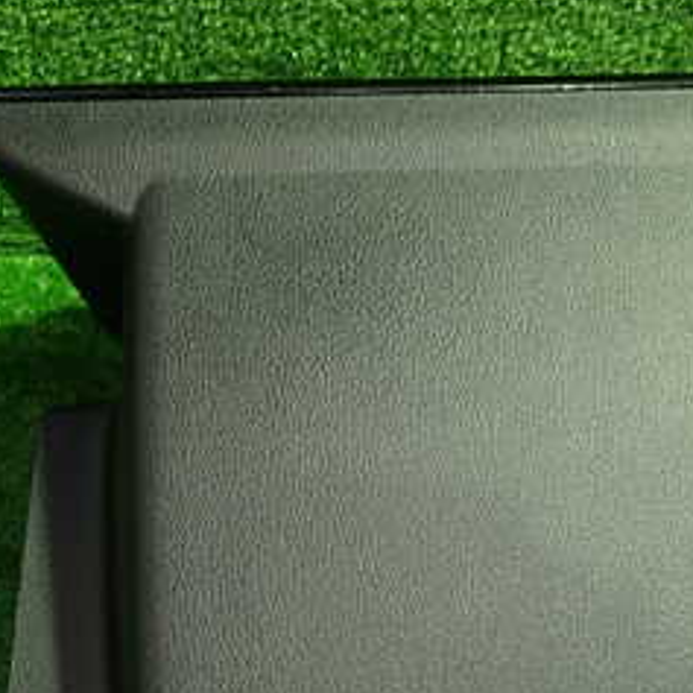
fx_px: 1268
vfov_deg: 30.4
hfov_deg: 30.0
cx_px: 532
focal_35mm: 56
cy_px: 453
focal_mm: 4.5
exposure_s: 1/30
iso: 250
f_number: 2
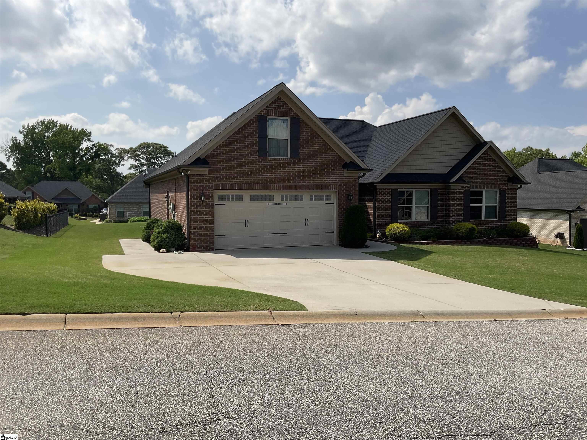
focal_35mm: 29
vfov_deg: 48.2
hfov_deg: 61.7
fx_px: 492
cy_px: 220
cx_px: 294
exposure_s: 1/3125
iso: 16
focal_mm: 3
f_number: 1.8
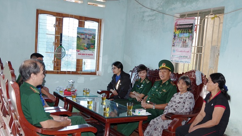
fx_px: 244
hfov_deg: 52.8
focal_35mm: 38
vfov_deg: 31.2
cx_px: 122
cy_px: 80
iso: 800
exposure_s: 1/60
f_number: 6.3
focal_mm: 24
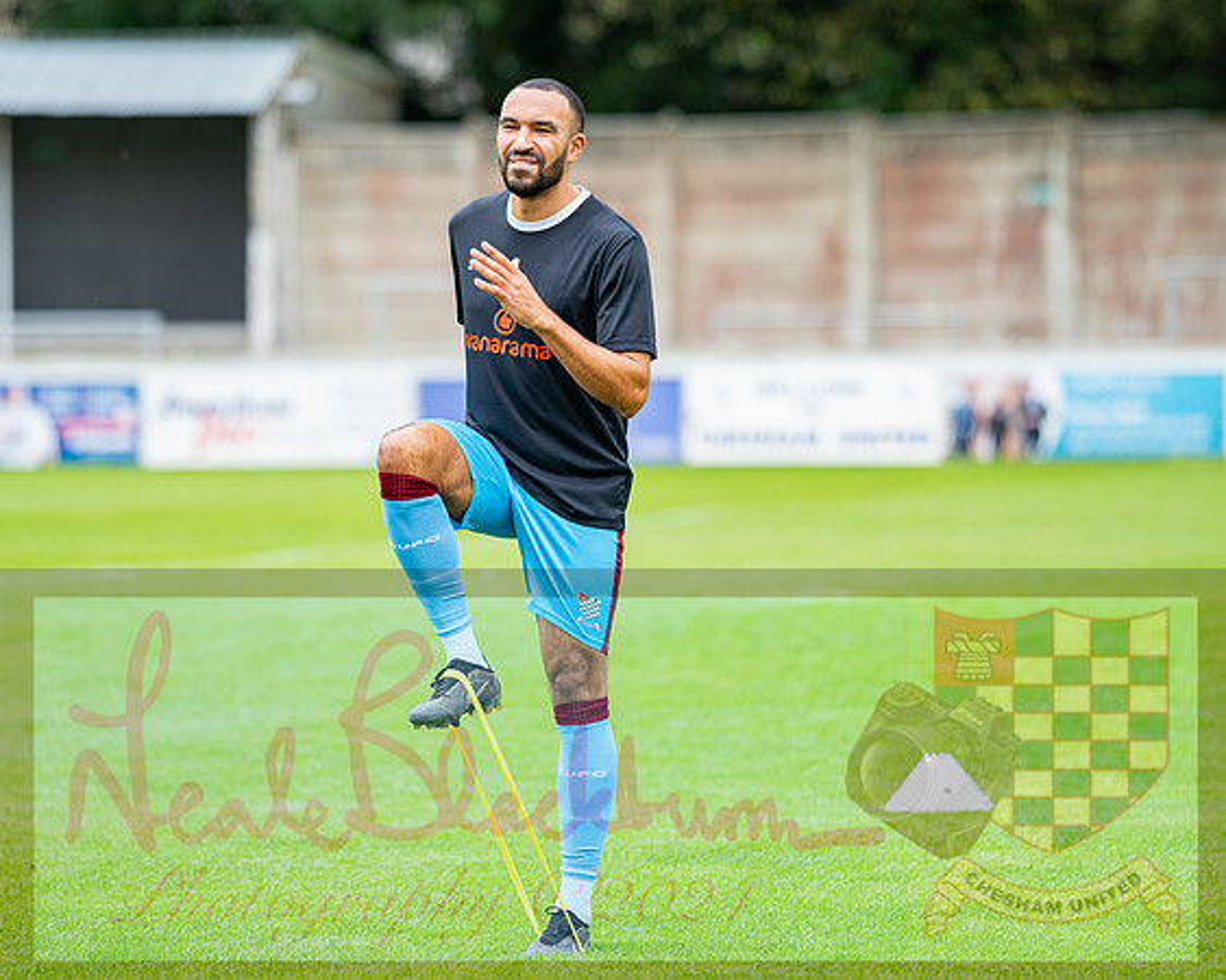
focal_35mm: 227
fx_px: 8252
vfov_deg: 6.8
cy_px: 490
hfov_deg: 8.5
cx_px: 528
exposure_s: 1/1200
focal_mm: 135
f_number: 1.8
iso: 160
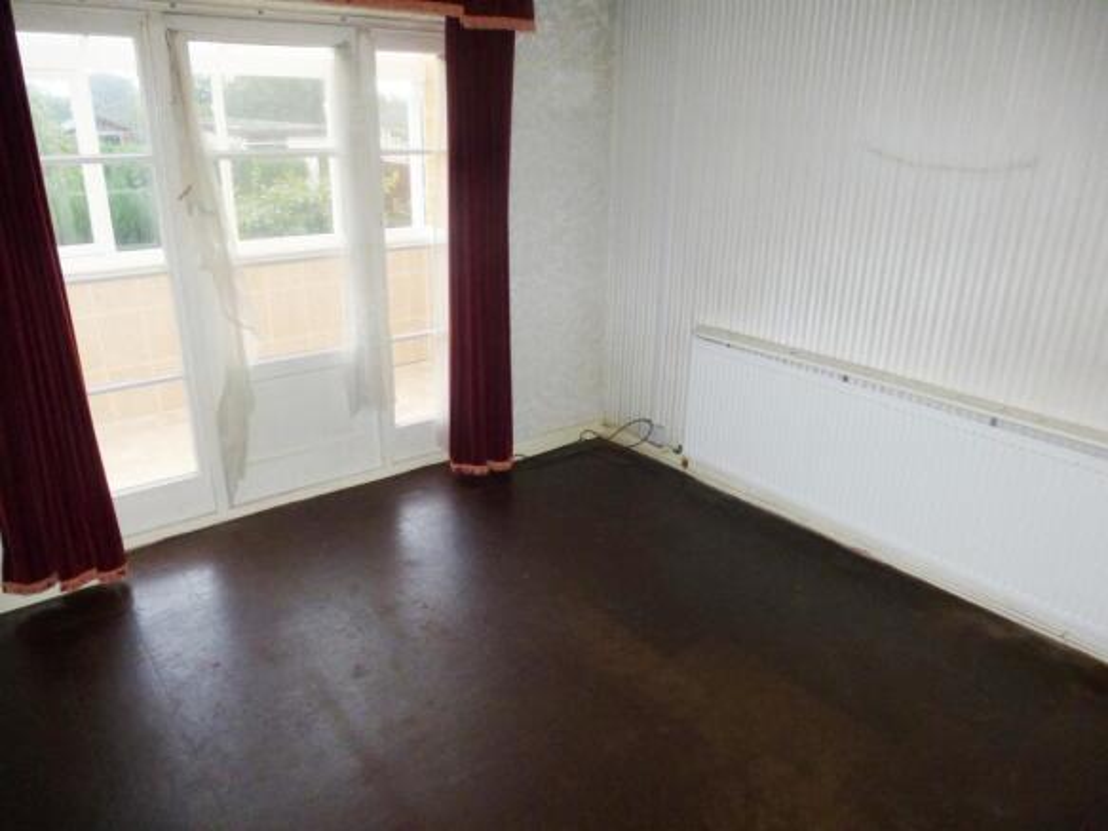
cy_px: 416
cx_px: 554
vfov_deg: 56.8
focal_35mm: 24
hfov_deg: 71.6
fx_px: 768
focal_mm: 4.3
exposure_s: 1/60
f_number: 3.3
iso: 800
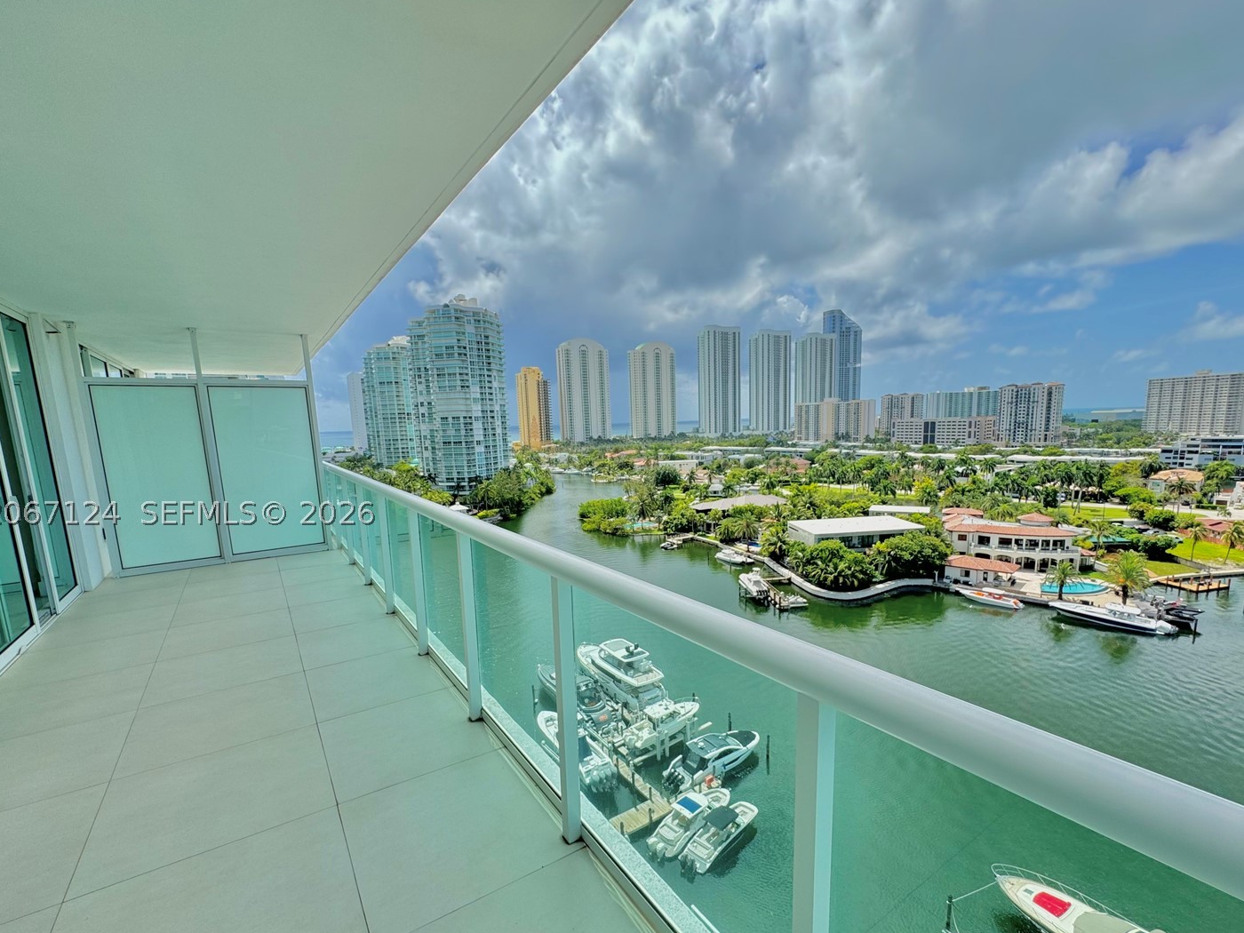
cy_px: 513
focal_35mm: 16
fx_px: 575
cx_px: 647
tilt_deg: -9.2
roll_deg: +1.5
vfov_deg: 77.9
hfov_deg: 94.4
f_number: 2.2
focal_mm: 2.22
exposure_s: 1/741
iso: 40
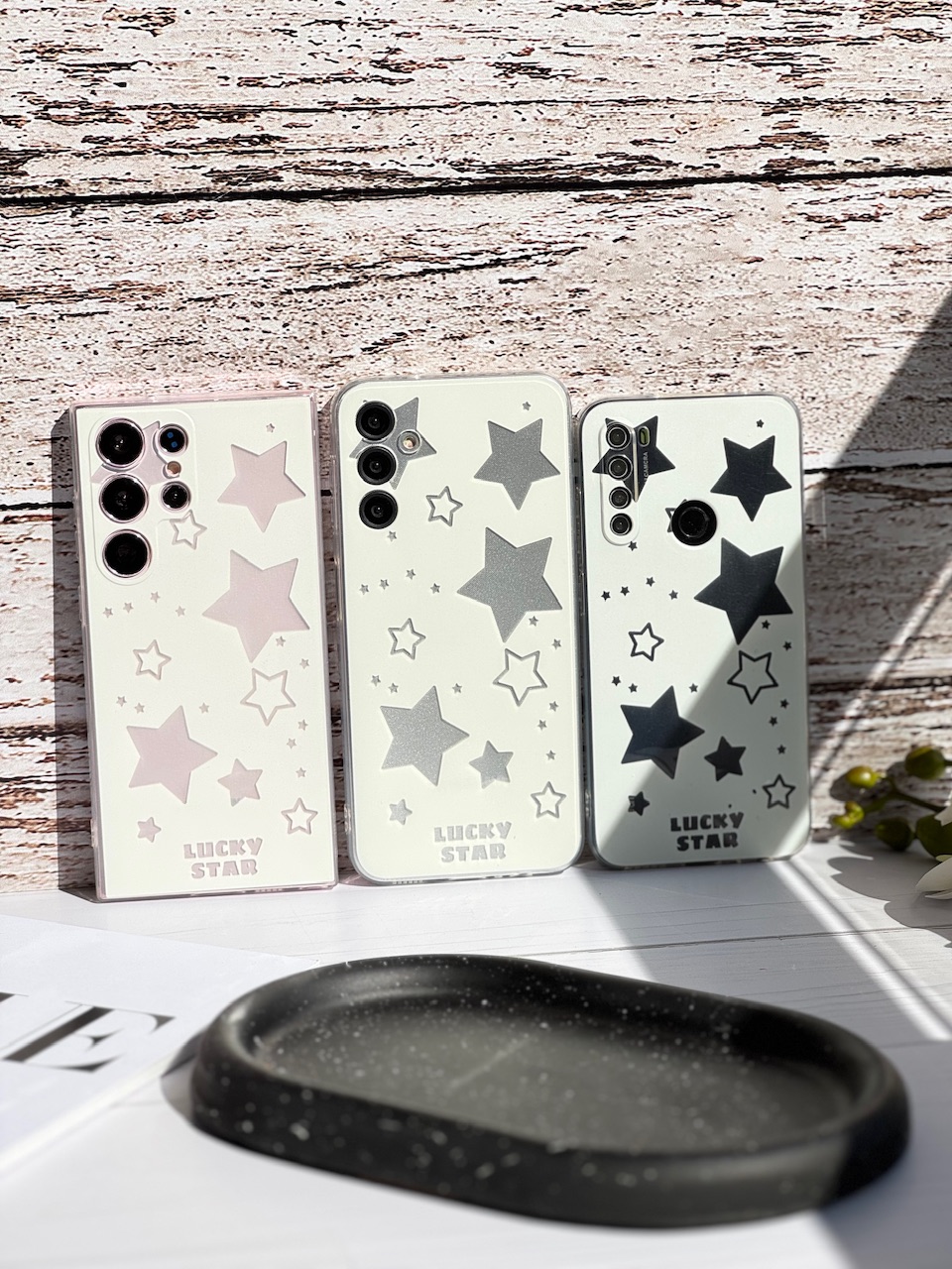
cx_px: 476
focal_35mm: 77
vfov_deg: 25.3
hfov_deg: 19.1
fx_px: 2824
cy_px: 634
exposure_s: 1/641
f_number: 2.8
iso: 25
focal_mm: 9
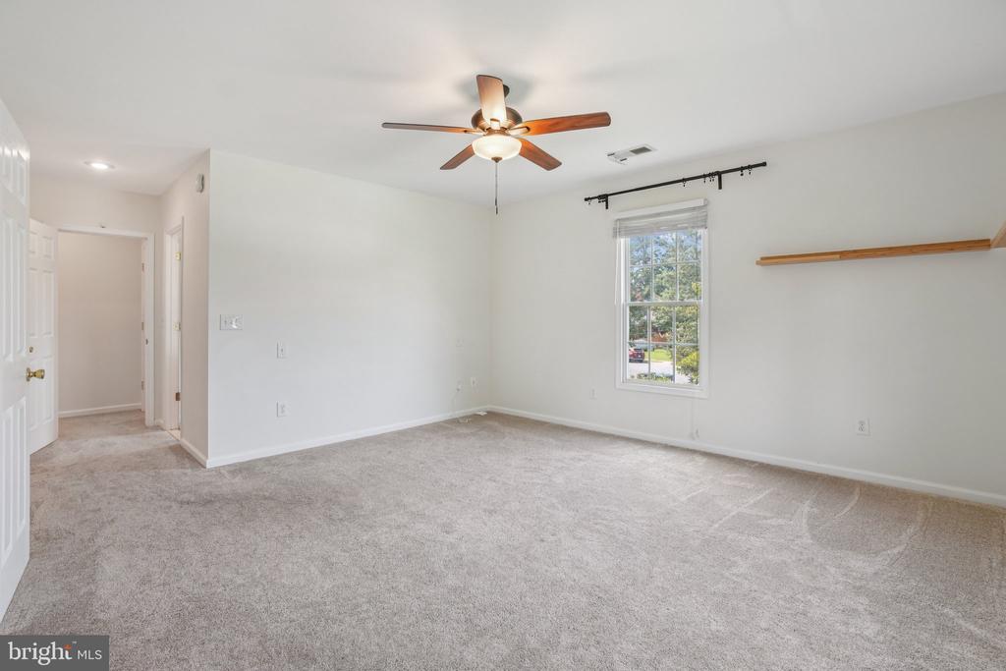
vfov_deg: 77.3
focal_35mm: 15
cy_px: 336
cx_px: 503
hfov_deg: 100.4
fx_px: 419
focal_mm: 10
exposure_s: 1/8
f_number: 7.1
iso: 100
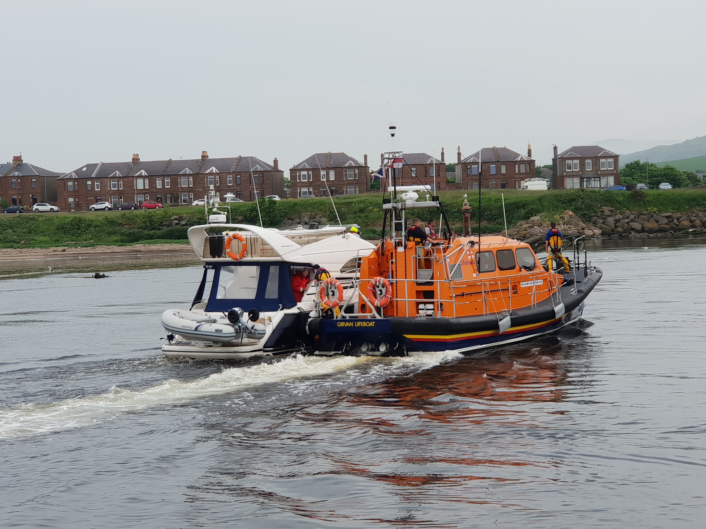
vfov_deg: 28.0
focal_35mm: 52
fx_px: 1061
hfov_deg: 36.8
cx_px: 353
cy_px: 264
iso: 25
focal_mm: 6
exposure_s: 1/476
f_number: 2.4
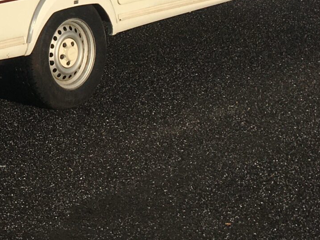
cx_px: -216
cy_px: -107
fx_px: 961
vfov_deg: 13.5
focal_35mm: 104
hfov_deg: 16.5
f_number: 2.2
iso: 25
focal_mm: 4.15
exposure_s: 1/3846
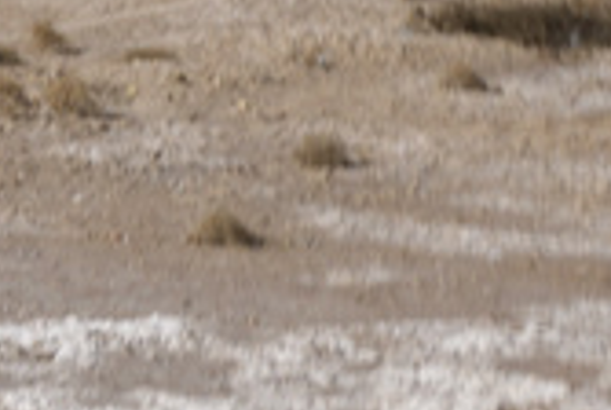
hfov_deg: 12.7
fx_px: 1666
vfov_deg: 10.3
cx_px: -1050
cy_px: -811
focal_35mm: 98
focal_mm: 16
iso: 100
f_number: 20
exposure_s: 1/40
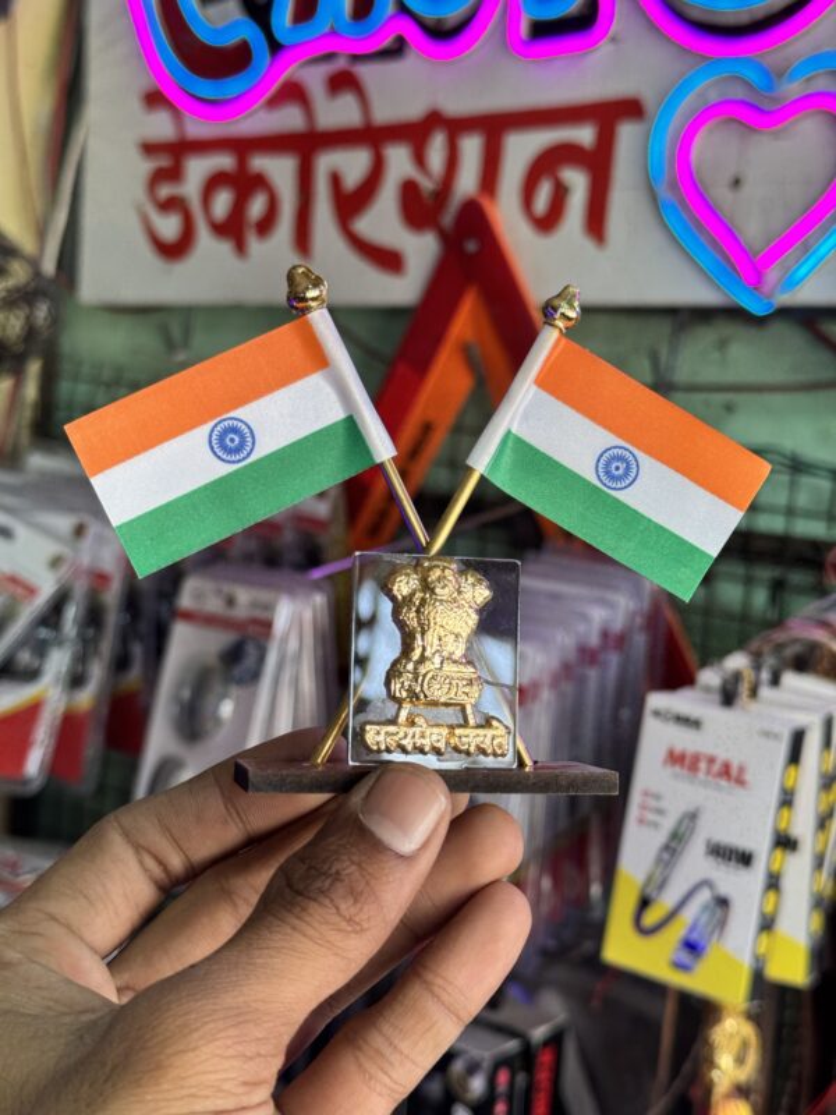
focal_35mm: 48
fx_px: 1546
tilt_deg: -5.4
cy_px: 558
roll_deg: -5.4
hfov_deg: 30.3
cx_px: 418
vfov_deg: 39.7
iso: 64
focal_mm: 6.76
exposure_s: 1/100
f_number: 1.78
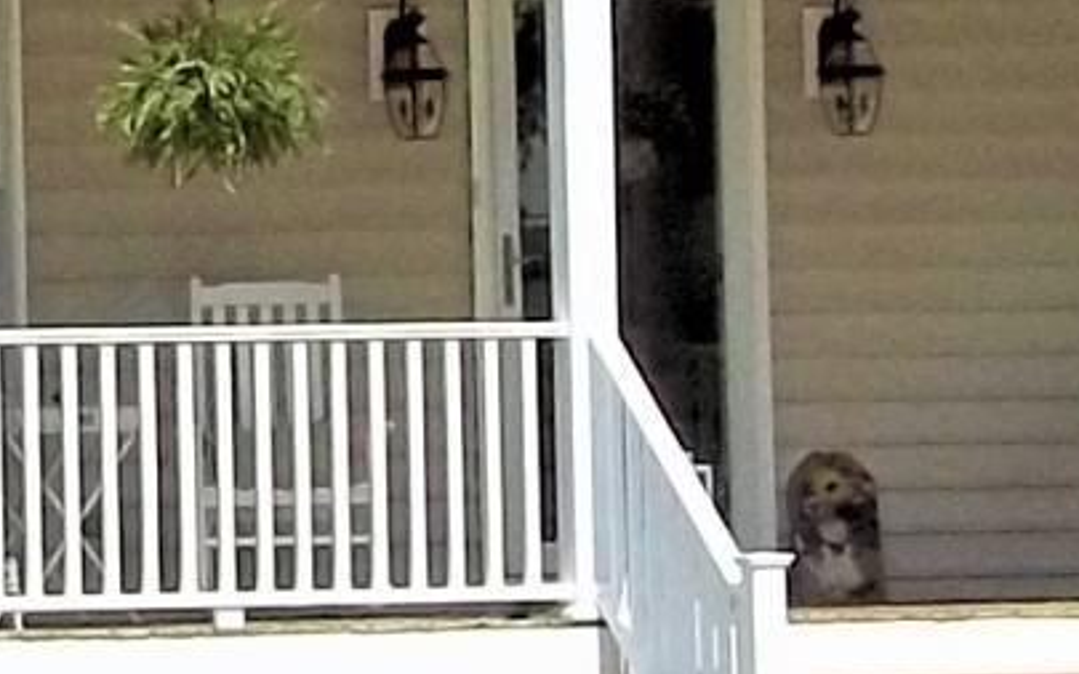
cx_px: -1332
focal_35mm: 306
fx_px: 8997
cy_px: 266
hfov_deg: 6.6
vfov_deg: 4.3
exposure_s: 1/200
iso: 64
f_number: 9.9
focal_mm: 7.1
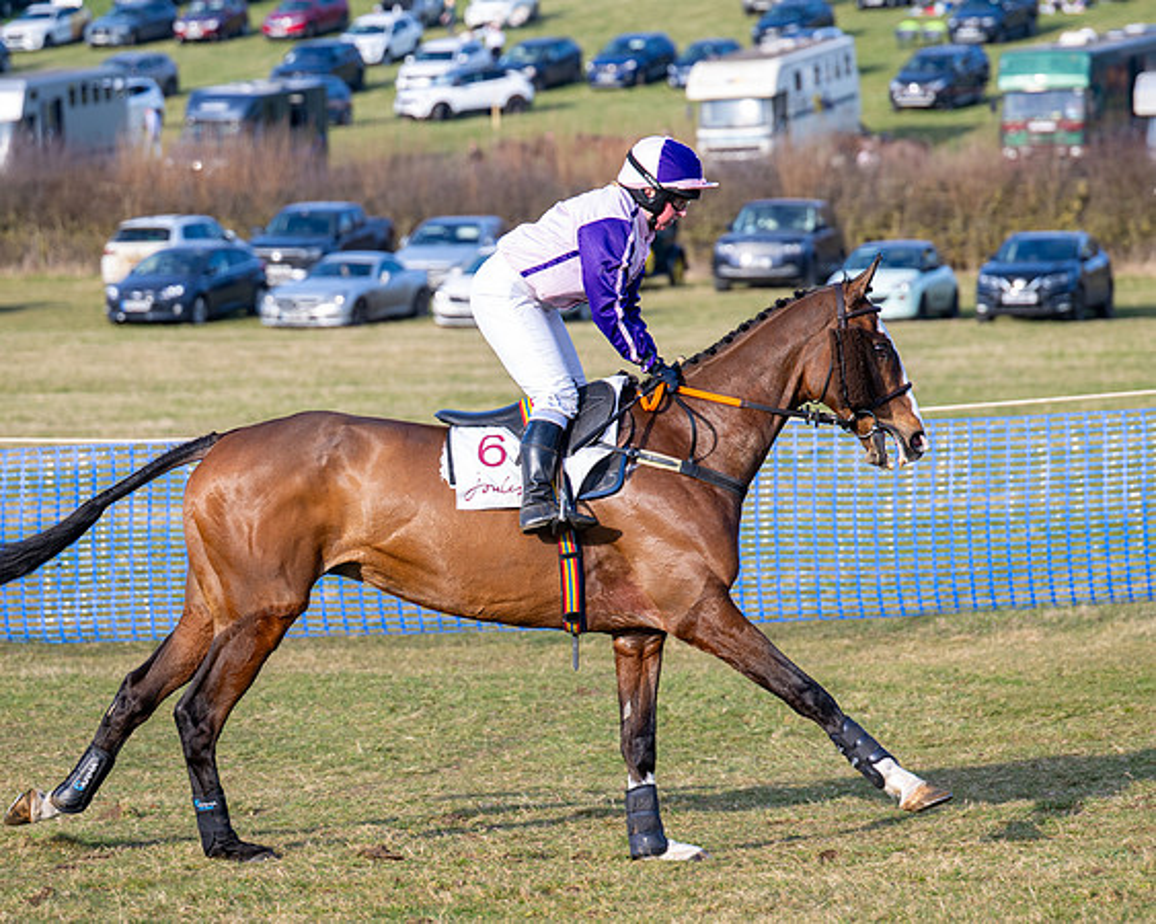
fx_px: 5803
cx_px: 494
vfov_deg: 9.1
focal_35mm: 170
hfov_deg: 11.4
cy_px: 461
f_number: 2.8
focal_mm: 99
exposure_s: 1/1000
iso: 125
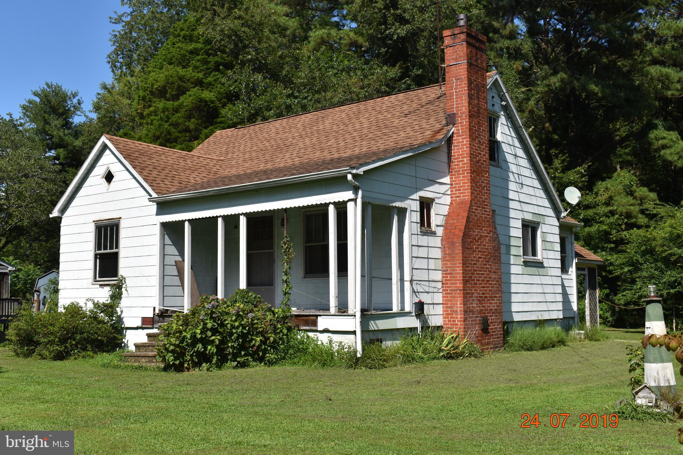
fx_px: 740
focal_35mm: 39
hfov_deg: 49.6
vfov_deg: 34.2
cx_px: 342
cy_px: 228
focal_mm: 26
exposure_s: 1/320
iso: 100
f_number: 9
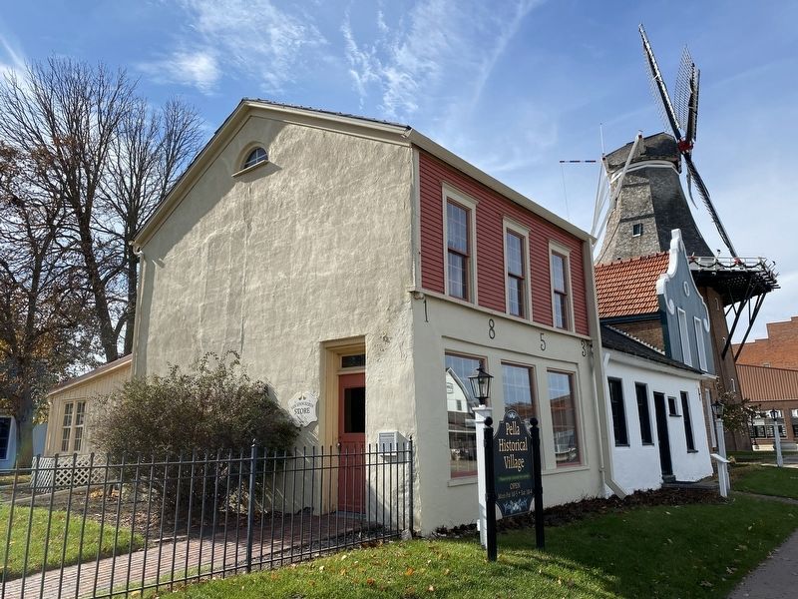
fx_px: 599
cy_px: 300
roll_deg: +1.0
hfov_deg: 67.3
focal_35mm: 26
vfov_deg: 53.1
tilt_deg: +13.6
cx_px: 399
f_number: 1.8
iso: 32
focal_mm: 4.25
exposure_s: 1/2890
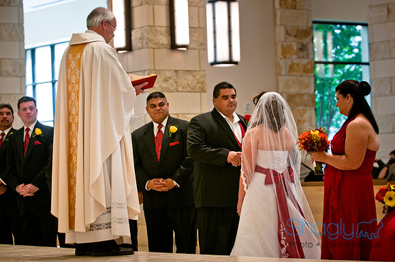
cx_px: 198
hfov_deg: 17.1
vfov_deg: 11.4
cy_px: 131
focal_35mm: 120
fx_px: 1315
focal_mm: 80
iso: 400
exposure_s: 1/100
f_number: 2.8
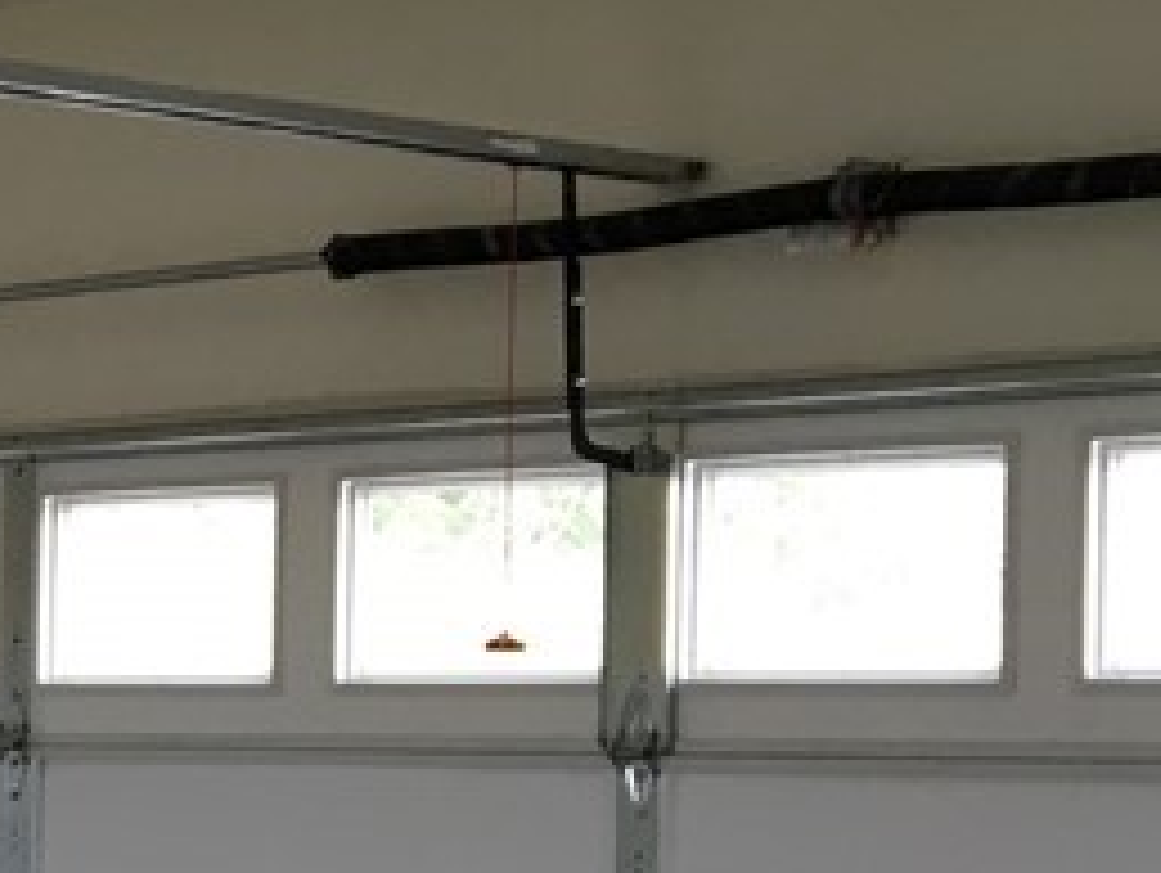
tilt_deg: -1.7
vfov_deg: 12.8
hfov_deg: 15.3
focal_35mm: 115
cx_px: -778
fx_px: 3861
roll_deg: +0.0
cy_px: 765
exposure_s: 1/30
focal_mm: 4.15
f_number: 2.2
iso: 32
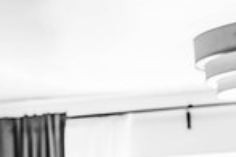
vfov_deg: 9.5
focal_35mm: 138
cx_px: -56
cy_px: 277
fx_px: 905
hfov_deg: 14.3
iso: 280
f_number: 2.5
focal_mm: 35
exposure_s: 1/200
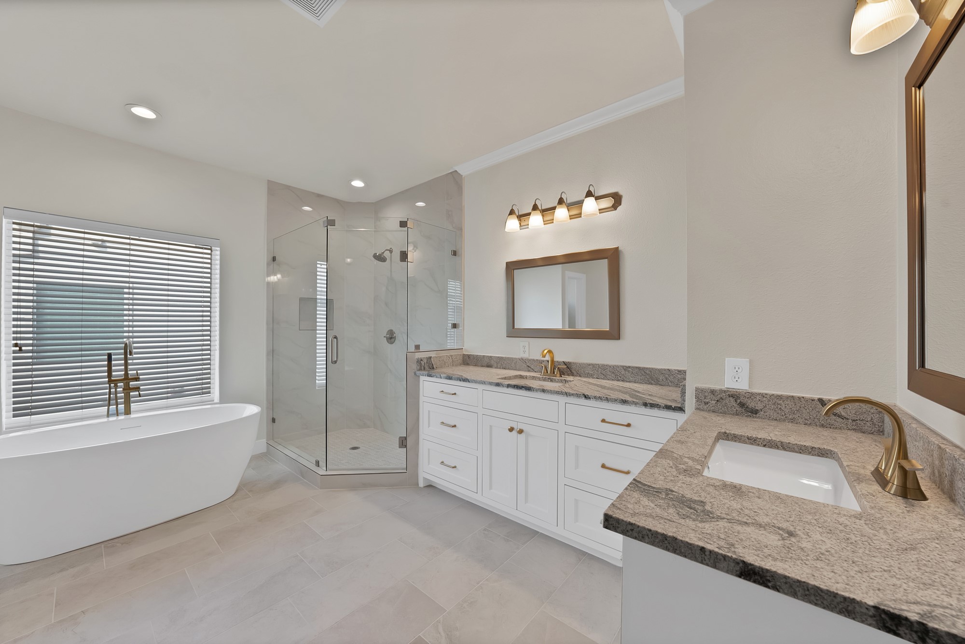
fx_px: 322
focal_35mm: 12
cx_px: 482
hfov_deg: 112.6
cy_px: 322
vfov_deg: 90.1
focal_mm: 12
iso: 640
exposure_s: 1/20
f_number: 9
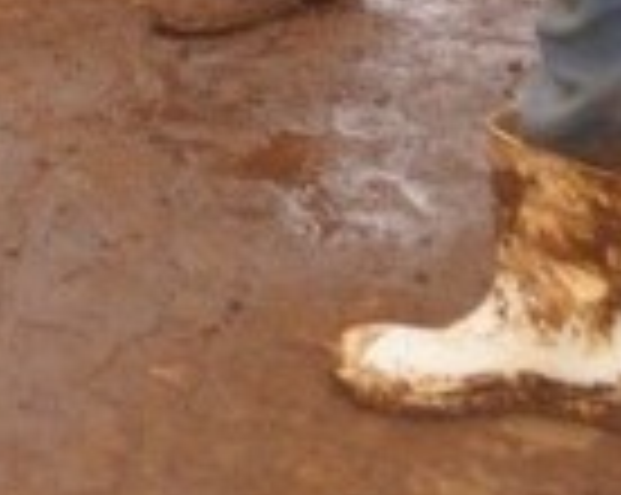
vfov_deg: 7.3
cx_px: -441
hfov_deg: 9.2
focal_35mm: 202
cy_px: -585
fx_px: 3707
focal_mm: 22
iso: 160
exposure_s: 1/160
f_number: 4
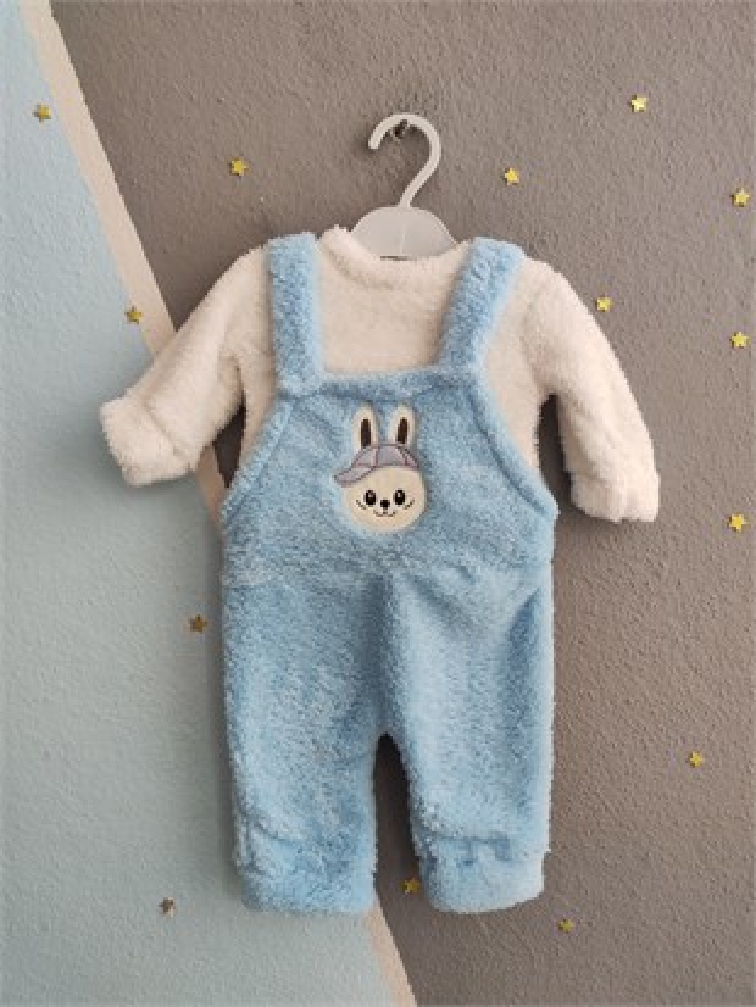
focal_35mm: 24
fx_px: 699
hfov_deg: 56.8
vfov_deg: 71.6
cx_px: 378
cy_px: 504
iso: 400
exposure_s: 1/98.9
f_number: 1.88
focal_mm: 5.59
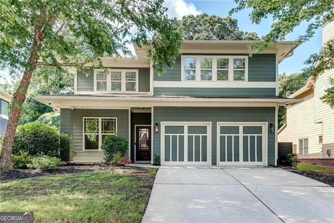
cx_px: 167
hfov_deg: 96.7
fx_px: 148
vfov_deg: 73.8
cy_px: 112
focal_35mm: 16
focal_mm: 16
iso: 100
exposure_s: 1/60
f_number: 8
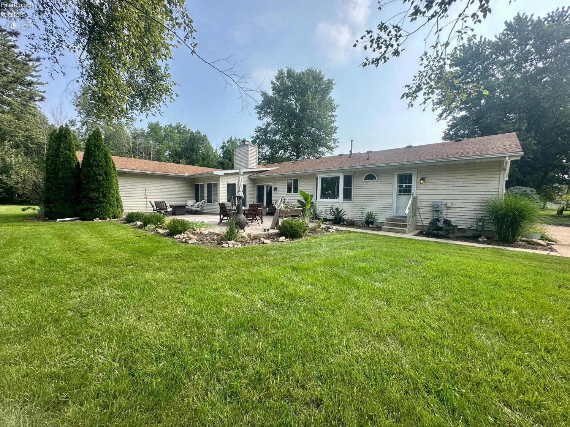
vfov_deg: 85.7
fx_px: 231
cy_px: 214
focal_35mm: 14
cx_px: 285
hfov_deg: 102.1
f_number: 2.2
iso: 40
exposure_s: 1/842
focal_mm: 2.22
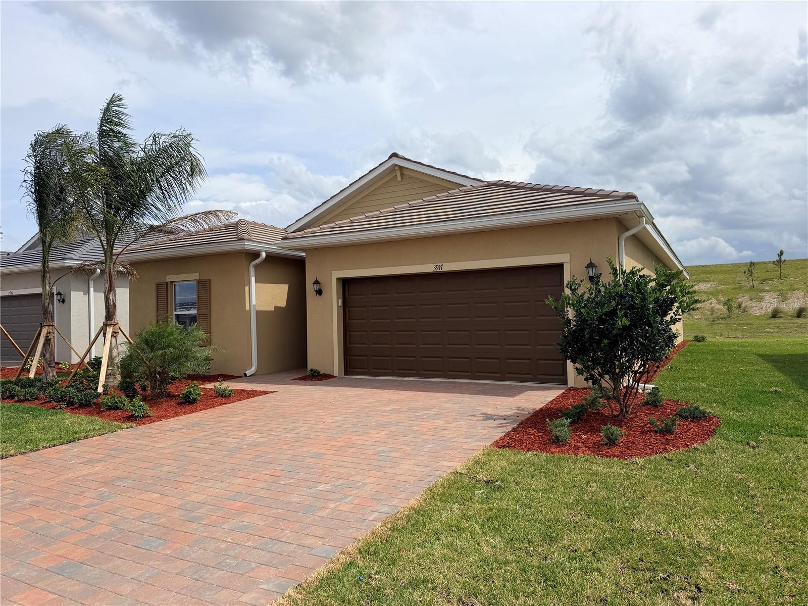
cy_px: 303
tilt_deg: +4.6
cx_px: 404
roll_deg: +3.1
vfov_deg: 56.8
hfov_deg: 71.6
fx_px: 560
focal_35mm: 24
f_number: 1.78
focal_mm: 6.76
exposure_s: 1/8130
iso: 80
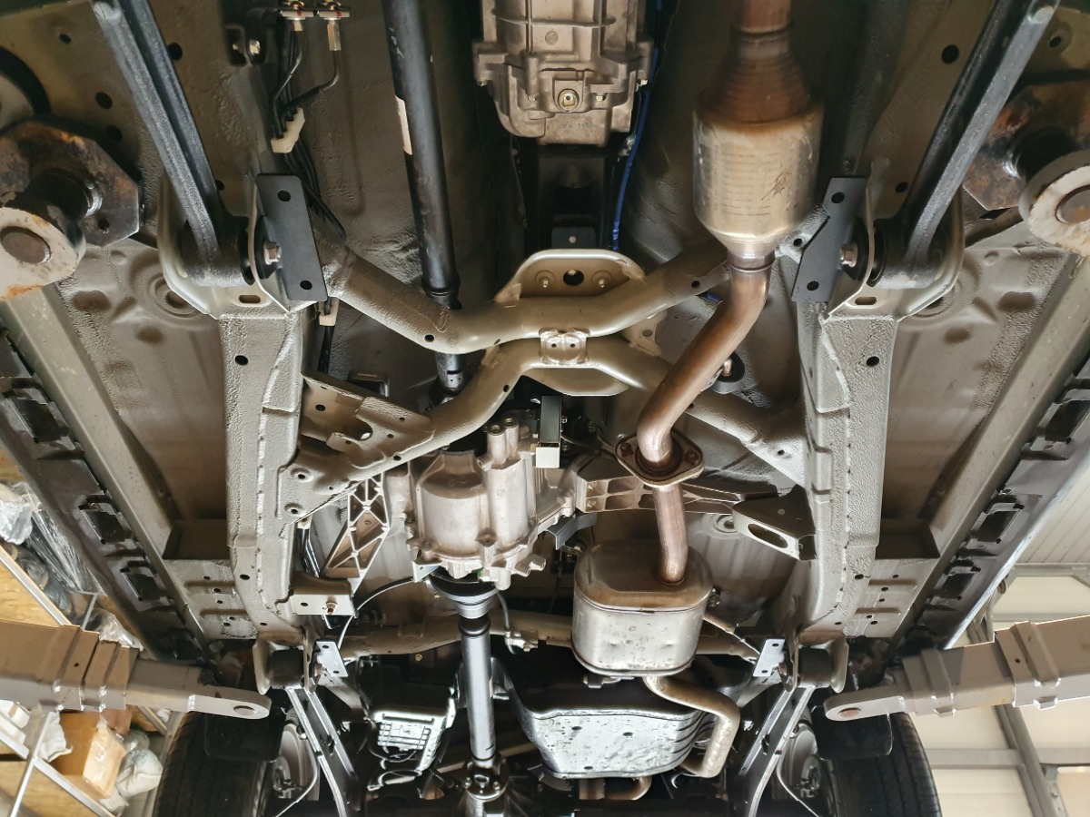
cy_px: 408
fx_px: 819
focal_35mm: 26
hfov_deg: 67.3
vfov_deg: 53.1
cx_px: 545
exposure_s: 1/50
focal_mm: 4.32
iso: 500
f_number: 1.5
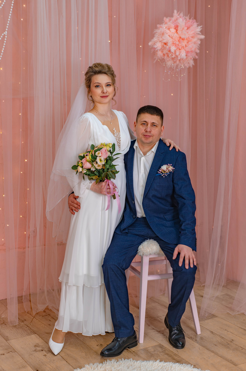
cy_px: 186
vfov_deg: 39.6
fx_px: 513
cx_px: 123
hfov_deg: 27.0
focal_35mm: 50
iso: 320
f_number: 2.8
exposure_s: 1/160
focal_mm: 50
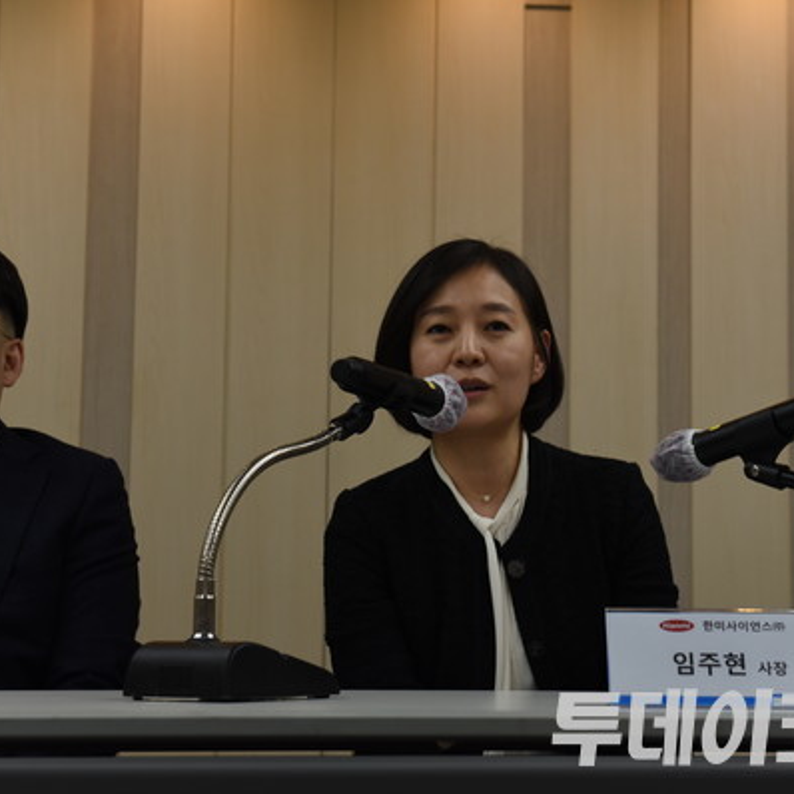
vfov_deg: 22.5
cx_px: 427
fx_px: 1998
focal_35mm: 77
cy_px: 396
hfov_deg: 22.5
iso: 800
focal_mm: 60
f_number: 5.6
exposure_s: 1/200
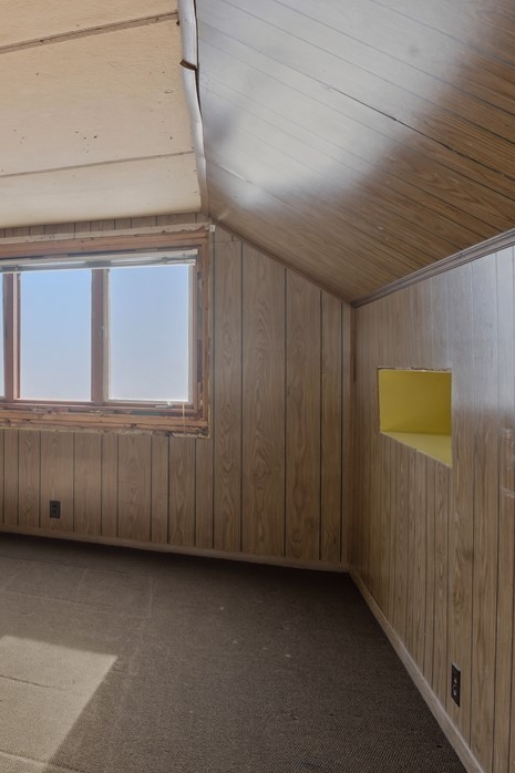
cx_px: -73
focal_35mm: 28
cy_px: 377
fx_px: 601
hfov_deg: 37.4
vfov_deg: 65.5
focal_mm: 18
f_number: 7.1
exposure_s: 1/13
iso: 500
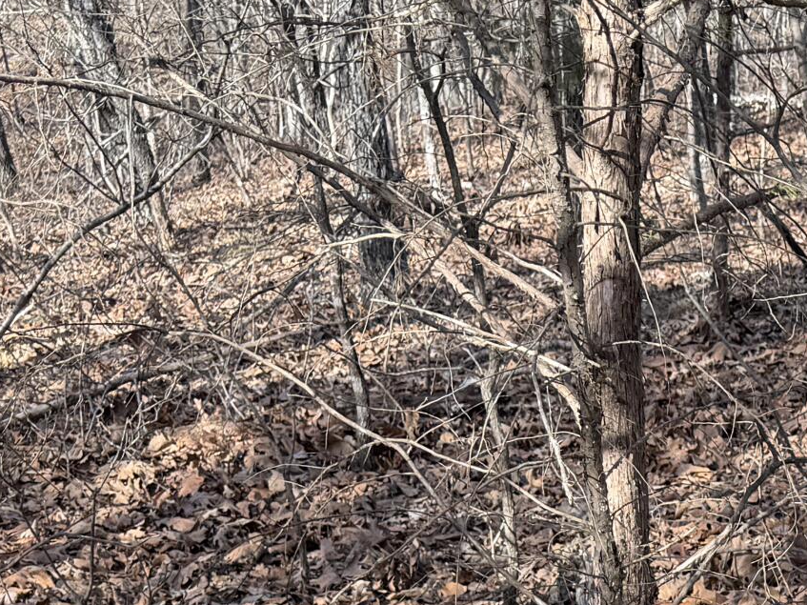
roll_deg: -2.1
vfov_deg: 16.0
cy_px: 889
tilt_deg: -26.4
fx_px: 1981
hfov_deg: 21.2
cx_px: 997
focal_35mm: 85
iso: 80
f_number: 1.78
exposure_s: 1/728
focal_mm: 6.76
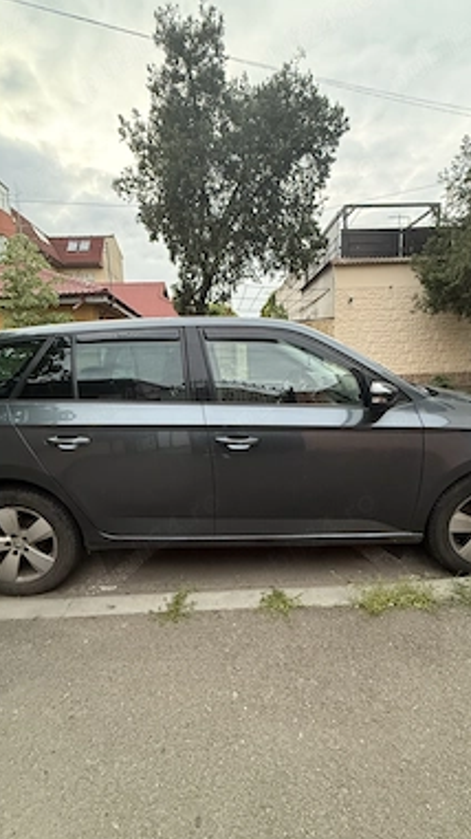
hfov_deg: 67.0
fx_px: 356
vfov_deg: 99.4
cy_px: 414
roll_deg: +1.1
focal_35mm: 16
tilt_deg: -7.2
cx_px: 227
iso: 640
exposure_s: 1/60
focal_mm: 2.22
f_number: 2.2
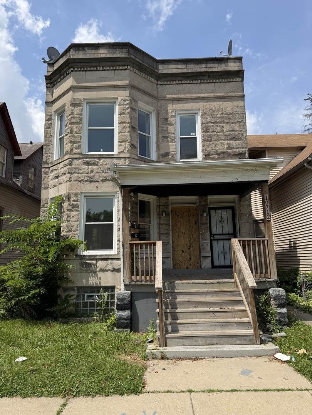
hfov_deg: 56.8
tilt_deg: +9.5
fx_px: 288
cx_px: 156
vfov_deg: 71.6
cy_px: 208
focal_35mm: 24
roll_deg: +0.7
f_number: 1.78
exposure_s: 1/4975
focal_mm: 6.76
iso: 80
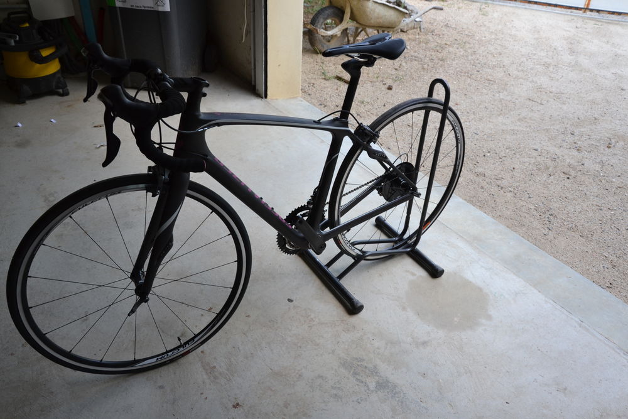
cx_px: 314
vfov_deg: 41.7
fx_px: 550
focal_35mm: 32
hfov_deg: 59.5
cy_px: 210
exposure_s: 1/125
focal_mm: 21
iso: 400
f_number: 5.6
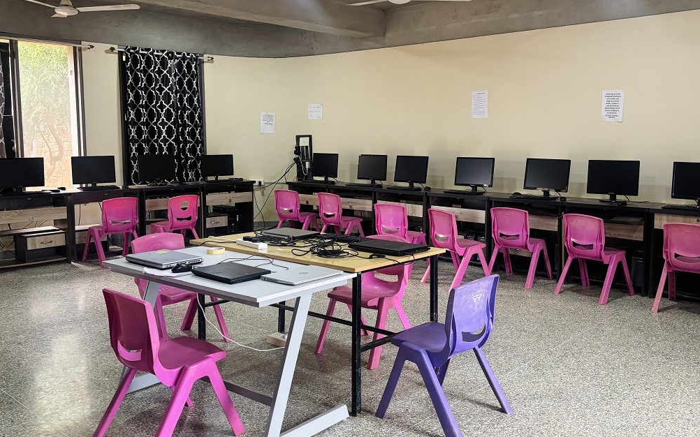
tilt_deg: -4.7
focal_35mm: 33
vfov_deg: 38.2
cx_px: 404
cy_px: 182
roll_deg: -0.4
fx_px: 629
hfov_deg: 57.9
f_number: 1.6
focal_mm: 5.96
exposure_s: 1/50
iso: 200
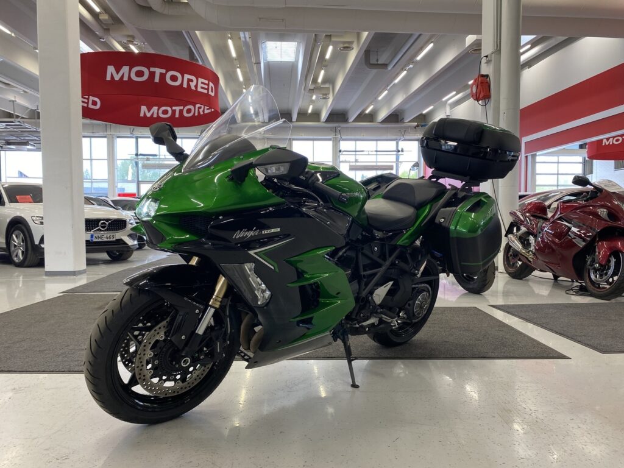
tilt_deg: -1.3
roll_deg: +0.2
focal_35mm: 26
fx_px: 469
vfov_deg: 53.1
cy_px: 234
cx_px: 312
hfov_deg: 67.3
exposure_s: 1/100
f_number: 1.8
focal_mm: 4.25
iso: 125
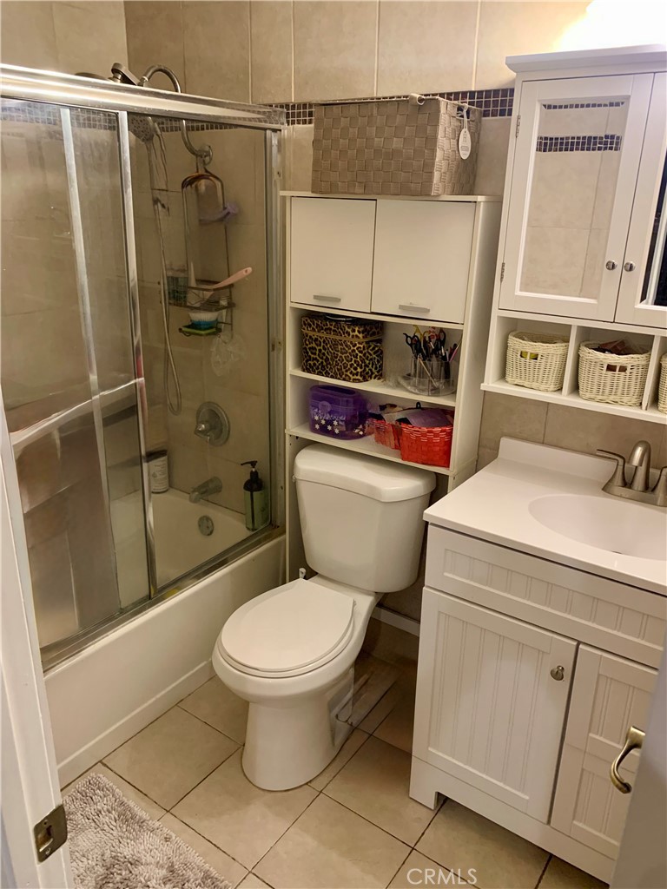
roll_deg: -1.3
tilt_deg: -20.6
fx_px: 668
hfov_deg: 53.1
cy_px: 444
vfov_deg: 67.3
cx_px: 334
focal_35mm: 26
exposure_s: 1/60
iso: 320
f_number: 1.8
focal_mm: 4.25
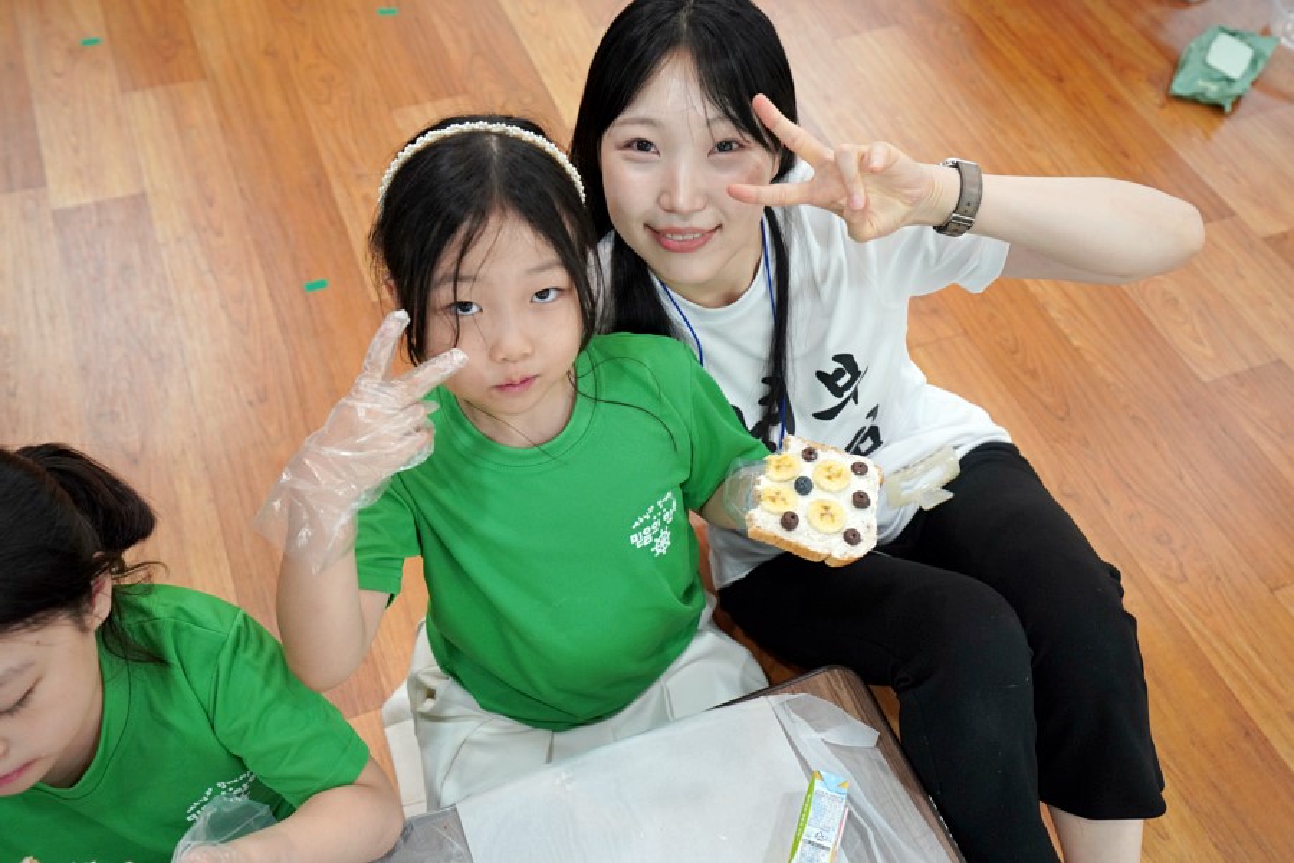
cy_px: 432
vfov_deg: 37.9
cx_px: 647
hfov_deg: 54.4
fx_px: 1258
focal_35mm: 35
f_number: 4
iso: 2000
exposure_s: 1/160
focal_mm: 35
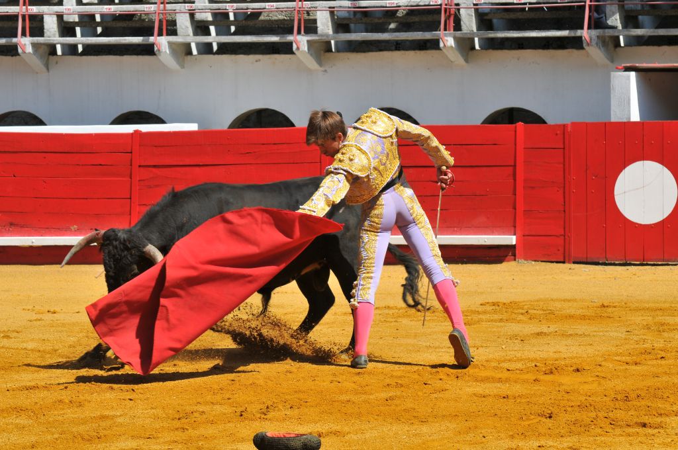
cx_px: 339
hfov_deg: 13.7
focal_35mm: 150
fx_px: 2821
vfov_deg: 9.1
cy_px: 225
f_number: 9.5
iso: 200
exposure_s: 1/350
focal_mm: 100
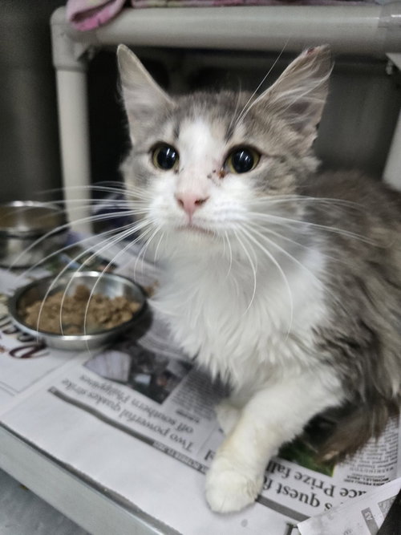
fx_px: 355
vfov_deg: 73.9
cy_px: 268
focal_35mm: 23
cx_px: 200
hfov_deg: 58.9
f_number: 1.7
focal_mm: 6.3
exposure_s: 1/120
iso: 800
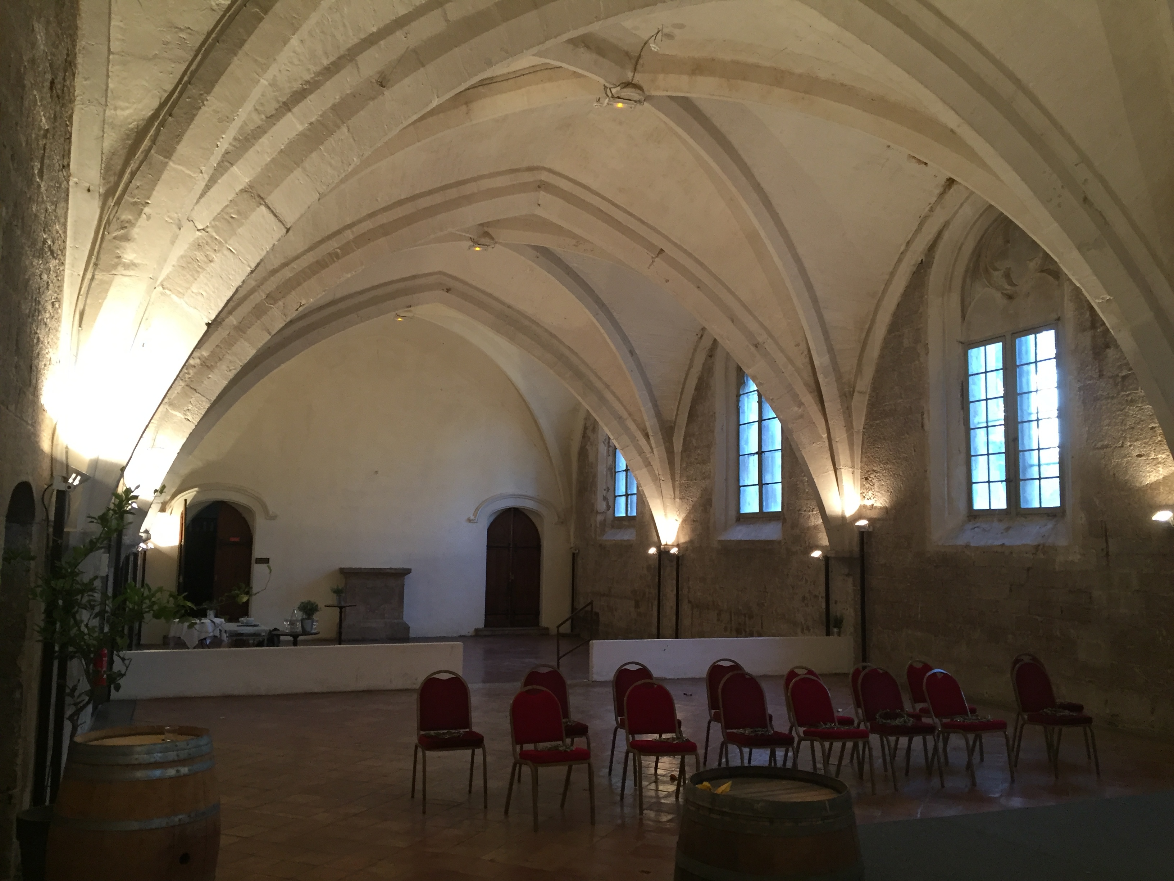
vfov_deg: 48.2
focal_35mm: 29
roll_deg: -1.4
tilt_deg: +6.9
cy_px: 440
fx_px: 984
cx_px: 587
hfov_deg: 61.7
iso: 160
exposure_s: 1/33
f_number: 2.2
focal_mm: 4.15
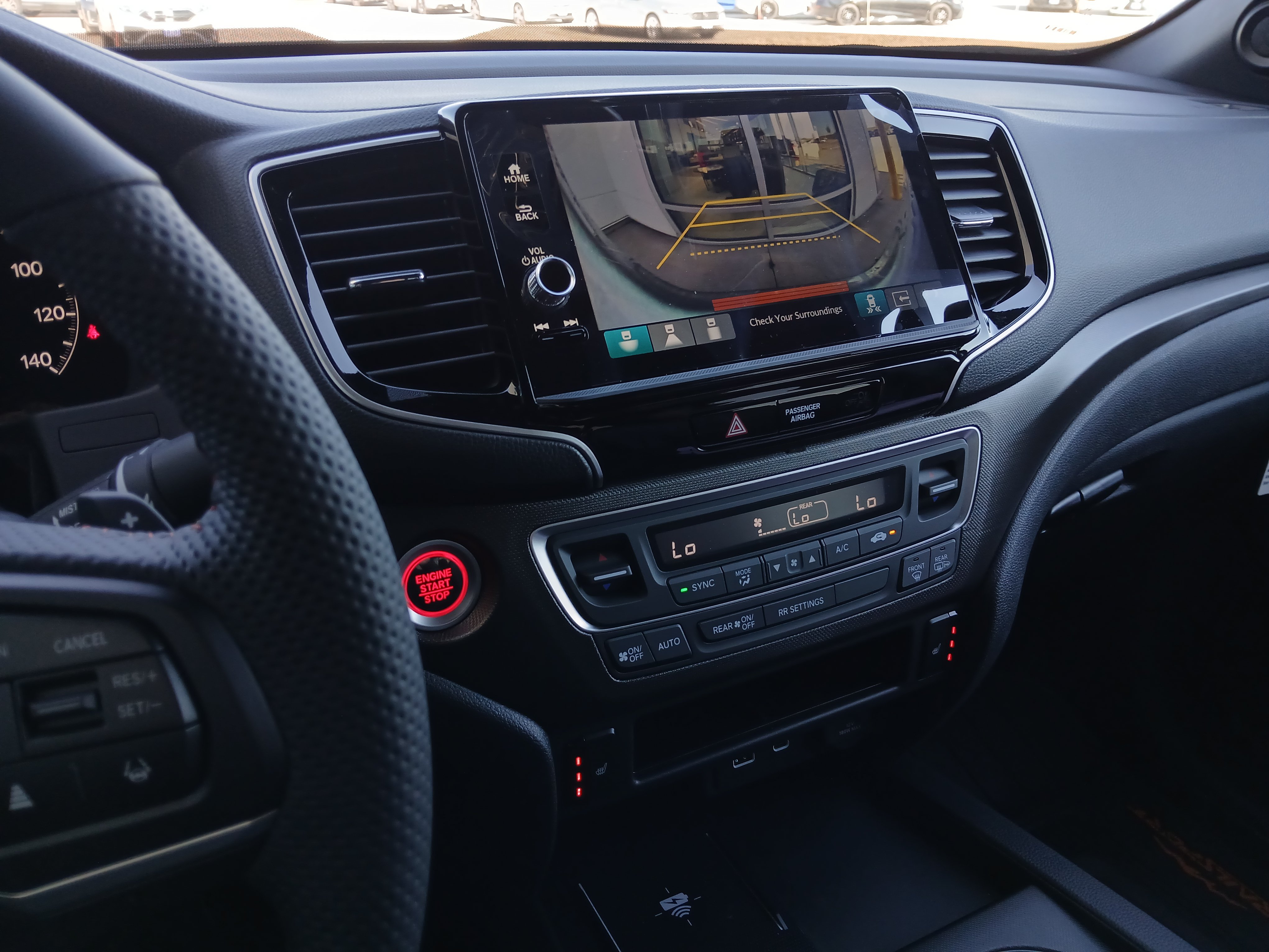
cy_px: 476
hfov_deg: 67.3
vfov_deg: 53.1
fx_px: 953
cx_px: 634
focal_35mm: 26
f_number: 1.8
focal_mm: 3.98
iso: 64
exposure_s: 1/60
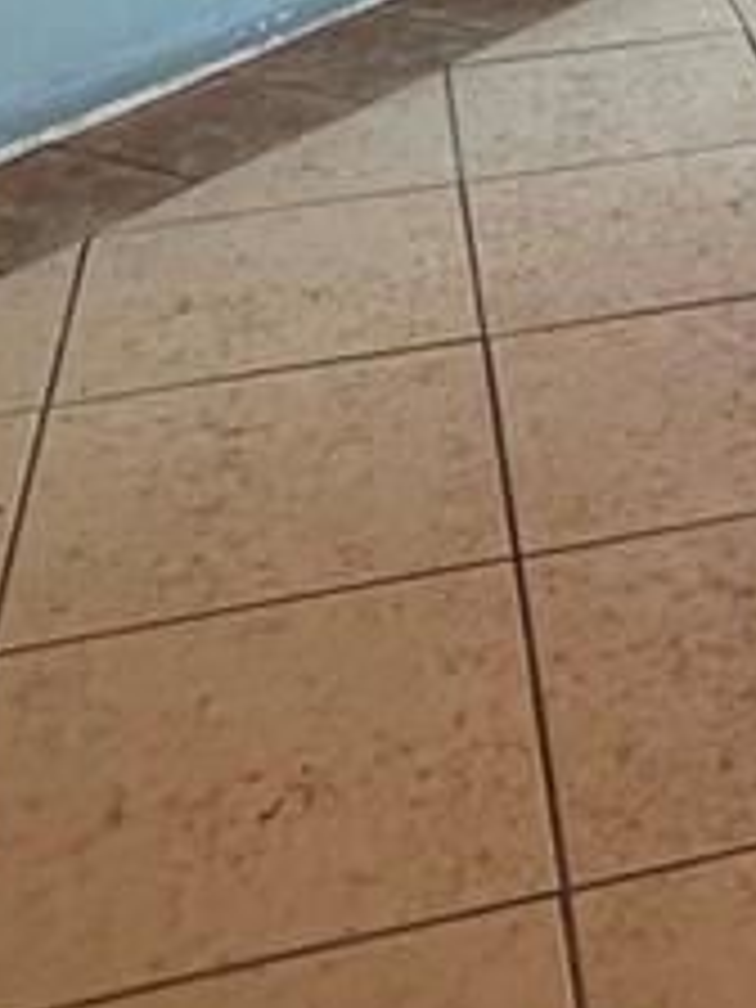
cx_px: 1102
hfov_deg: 17.8
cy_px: -45
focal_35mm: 75
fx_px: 2184
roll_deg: -0.2
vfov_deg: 24.6
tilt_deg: -18.0
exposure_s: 1/60
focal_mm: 2.22
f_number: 2.2
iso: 200
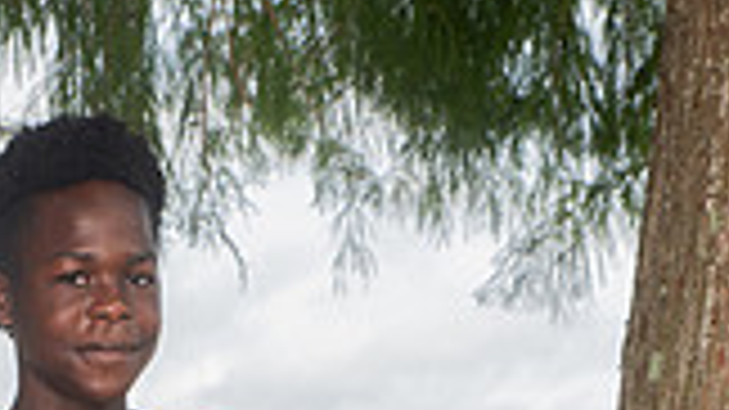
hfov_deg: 16.6
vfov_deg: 8.6
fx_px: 2473
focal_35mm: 128
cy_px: 978
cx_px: 117
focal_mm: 44
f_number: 7.1
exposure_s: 1/320
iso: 320
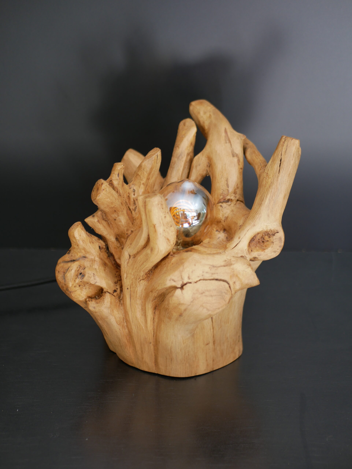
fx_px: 677
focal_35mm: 50
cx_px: 176
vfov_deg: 38.2
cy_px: 234
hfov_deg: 29.1
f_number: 1.7
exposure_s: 1/80
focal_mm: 25
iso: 200
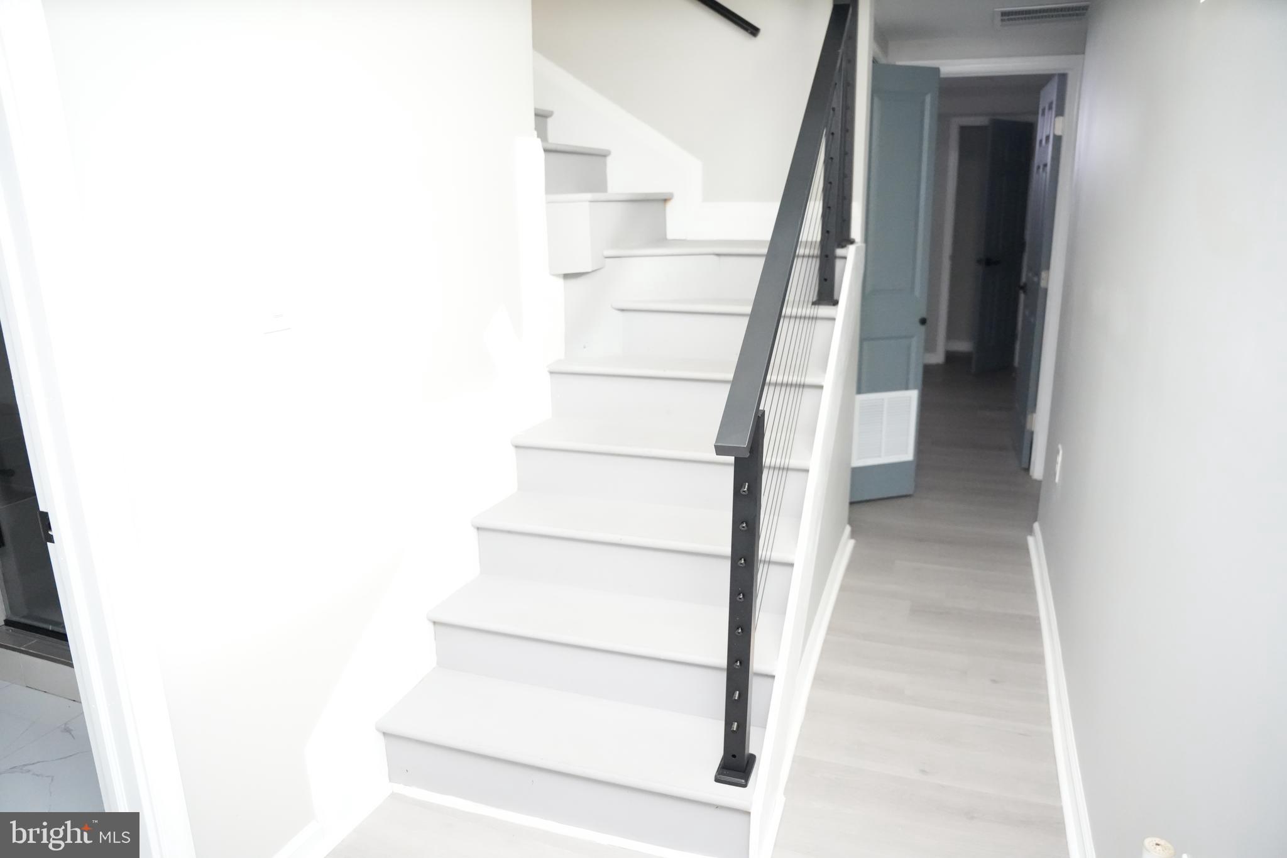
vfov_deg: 53.1
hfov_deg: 73.7
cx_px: 644
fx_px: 858
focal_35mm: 24
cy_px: 429
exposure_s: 1/250
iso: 10000
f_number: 2.8
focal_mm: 24
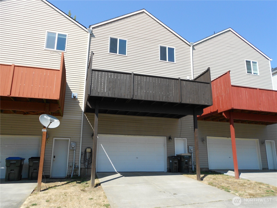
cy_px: 104
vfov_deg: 53.1
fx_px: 208
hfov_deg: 67.3
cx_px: 138
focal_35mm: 26
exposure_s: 1/640
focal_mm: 4.6
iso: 80
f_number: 3.2
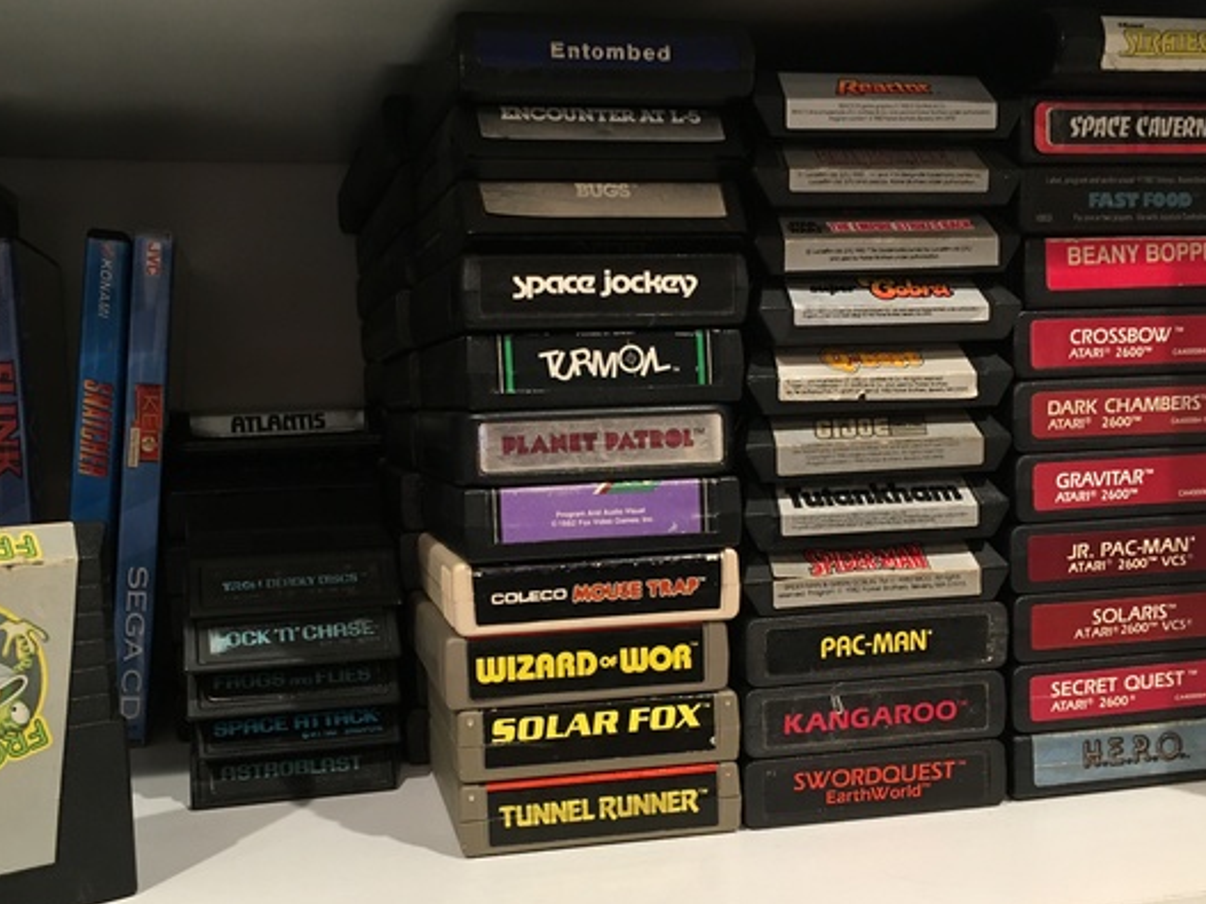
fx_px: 1324
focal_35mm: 38
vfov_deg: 37.6
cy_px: 538
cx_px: 540
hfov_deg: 48.9
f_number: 2.2
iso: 64
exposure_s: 1/15
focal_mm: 4.15
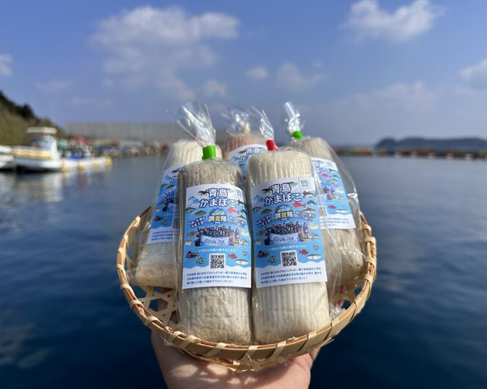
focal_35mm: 26
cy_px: 200
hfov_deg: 66.0
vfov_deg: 54.9
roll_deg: -1.5
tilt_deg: -8.3
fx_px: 375
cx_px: 251
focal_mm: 6.86
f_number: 1.78
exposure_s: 1/9709
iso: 80
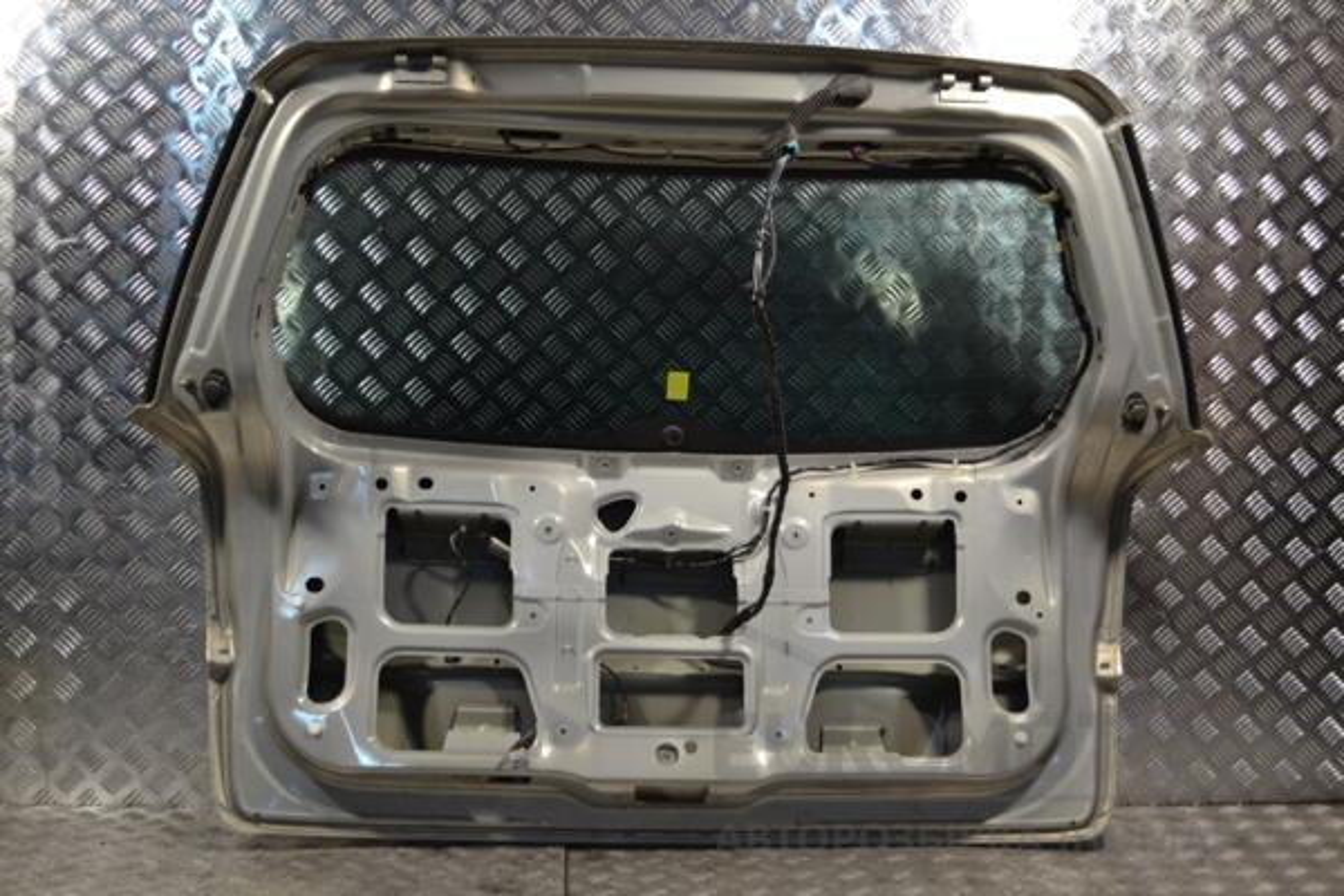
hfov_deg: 38.9
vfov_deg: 26.5
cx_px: 672
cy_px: 448
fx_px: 1904
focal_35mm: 51
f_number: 5.6
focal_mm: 34
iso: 400
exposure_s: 1/125
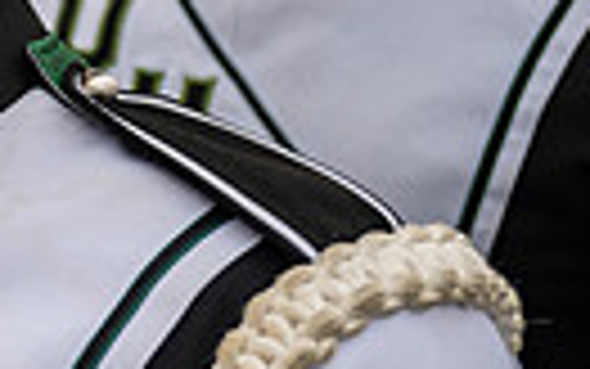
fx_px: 1737
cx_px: -581
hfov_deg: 15.5
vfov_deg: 12.1
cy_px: 38
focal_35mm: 108
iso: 100
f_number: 2.8
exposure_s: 1/500
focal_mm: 24
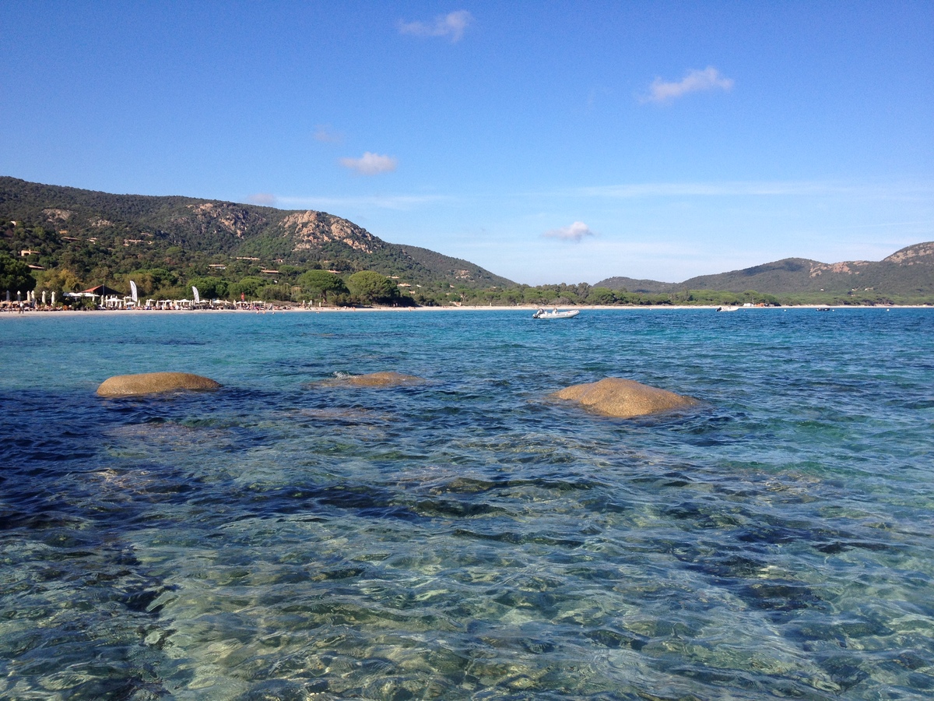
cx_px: 467
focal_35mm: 35
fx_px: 944
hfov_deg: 52.6
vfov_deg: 40.7
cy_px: 350
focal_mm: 4.28
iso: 64
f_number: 2.4
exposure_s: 1/1672
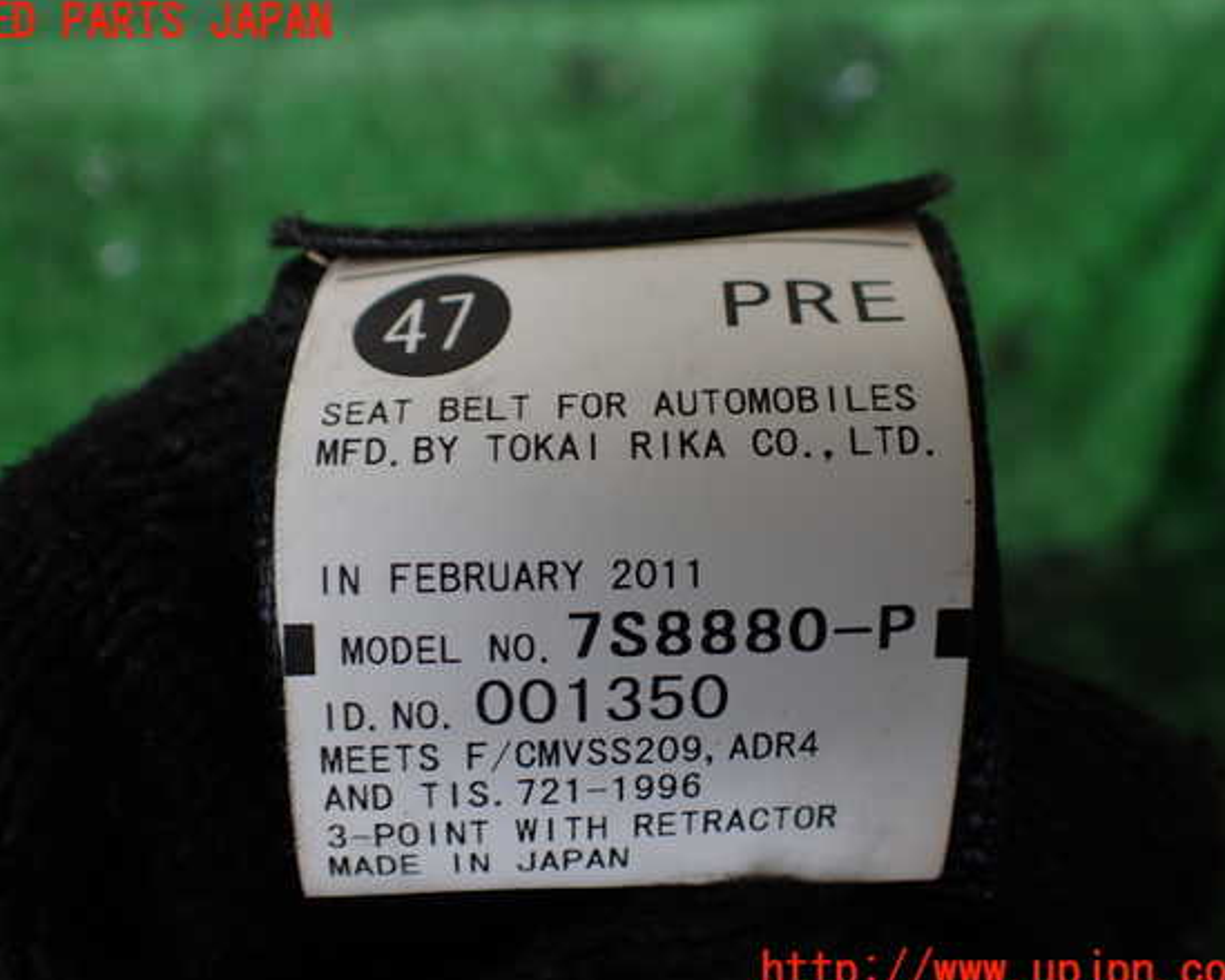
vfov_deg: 45.8
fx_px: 1160
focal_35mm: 32
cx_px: 596
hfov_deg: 55.7
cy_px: 498
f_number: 2.3
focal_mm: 5.4
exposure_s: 1/125
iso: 100
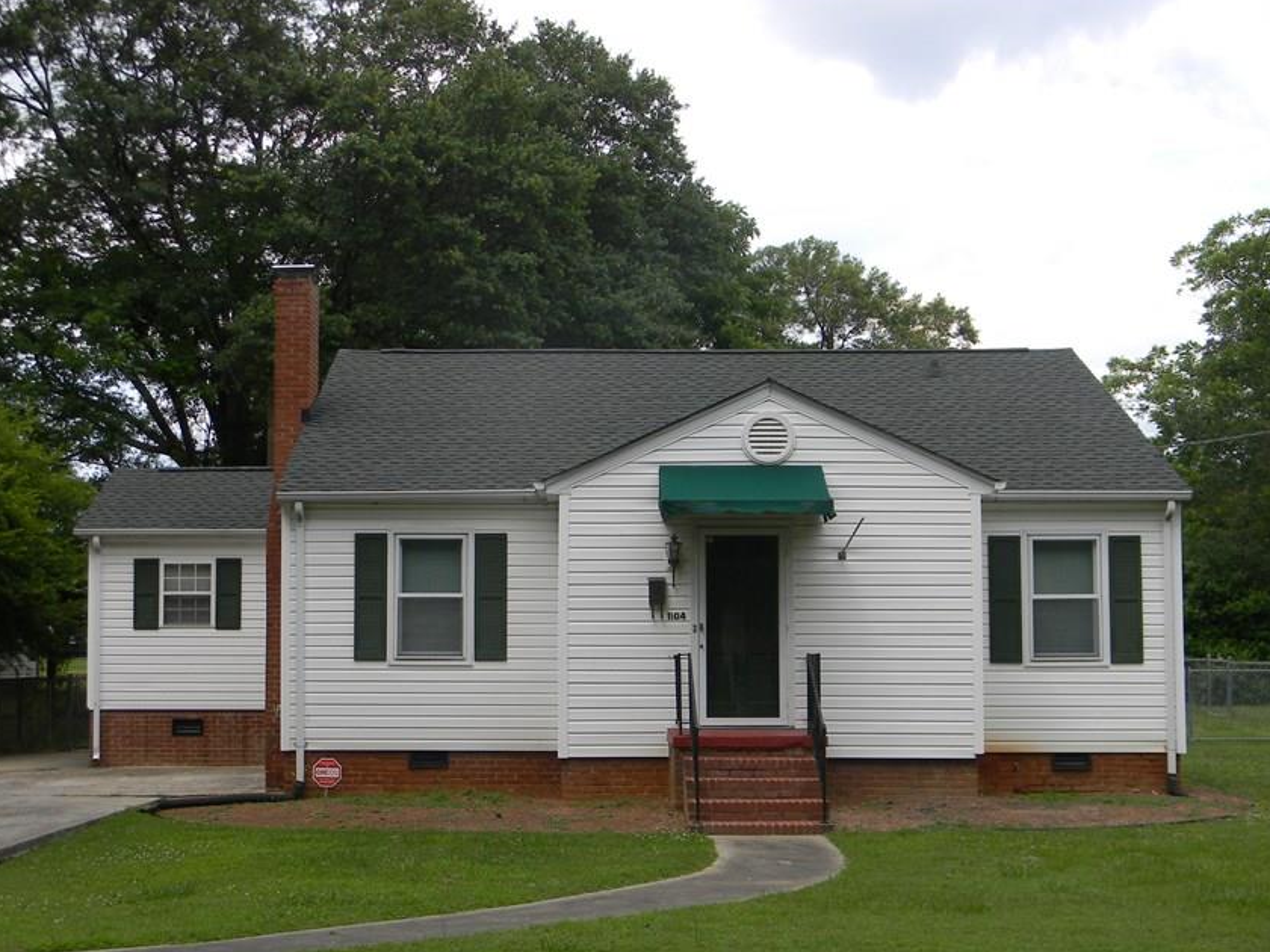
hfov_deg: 38.2
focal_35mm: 50
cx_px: 596
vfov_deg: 29.0
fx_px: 1834
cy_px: 567
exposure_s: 1/414
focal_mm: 7.3
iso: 80
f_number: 3.8
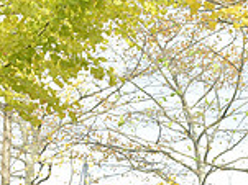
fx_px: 1059
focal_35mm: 148
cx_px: 135
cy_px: 278
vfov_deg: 9.7
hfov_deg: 13.3
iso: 400
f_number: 8
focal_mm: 40
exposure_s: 1/250
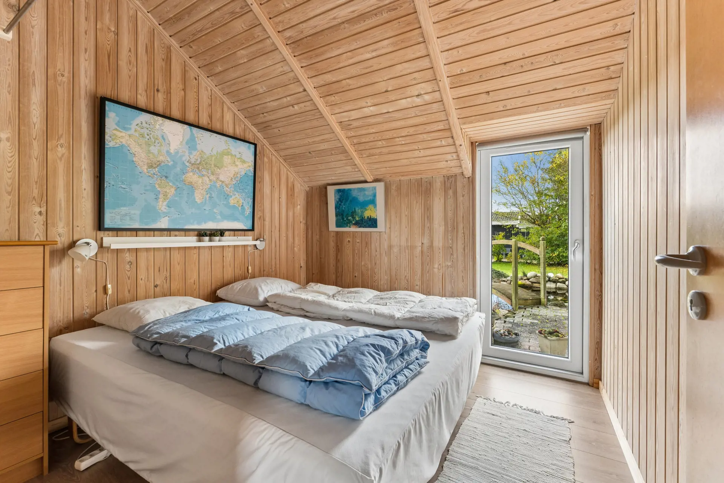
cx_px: 362
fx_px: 302
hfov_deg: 100.4
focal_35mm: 15
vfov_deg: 77.3
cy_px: 242
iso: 400
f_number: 8
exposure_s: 1/10
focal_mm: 10
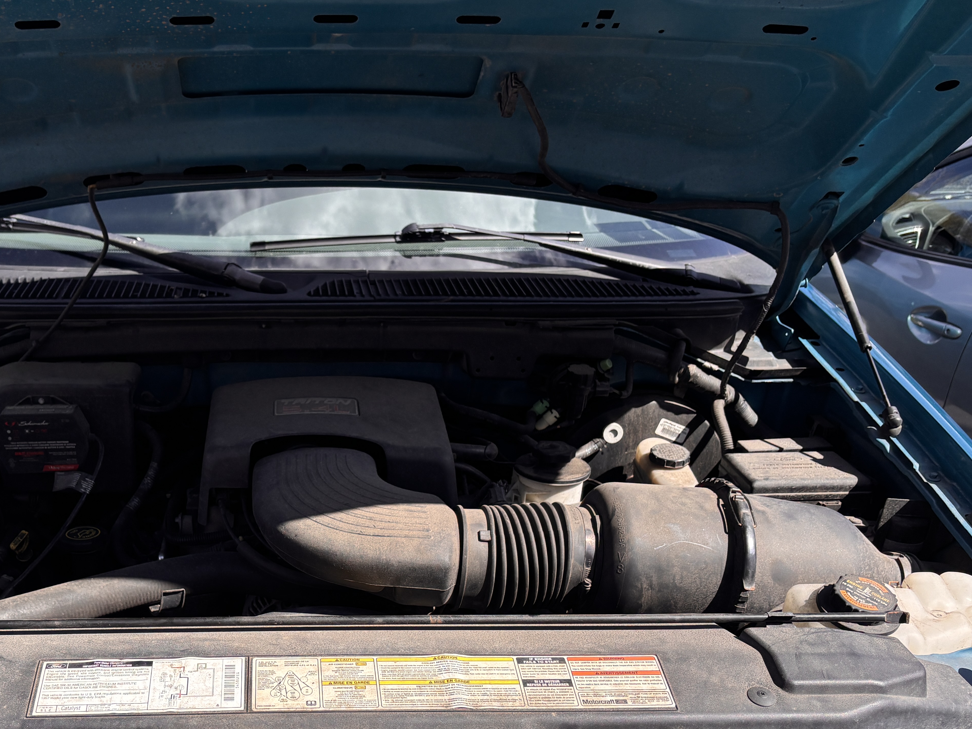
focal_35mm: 39
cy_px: 506
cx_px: 289
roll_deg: +0.1
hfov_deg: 46.7
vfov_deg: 36.3
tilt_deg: -23.8
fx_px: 1095
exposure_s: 1/2778
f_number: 1.6
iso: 50
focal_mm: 5.96
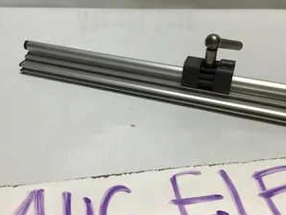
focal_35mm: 41
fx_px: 339
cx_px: 139
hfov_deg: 45.7
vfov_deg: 35.2
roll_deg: -1.0
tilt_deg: -35.0
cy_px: 103
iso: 25
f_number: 2.4
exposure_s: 1/257
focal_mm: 3.3
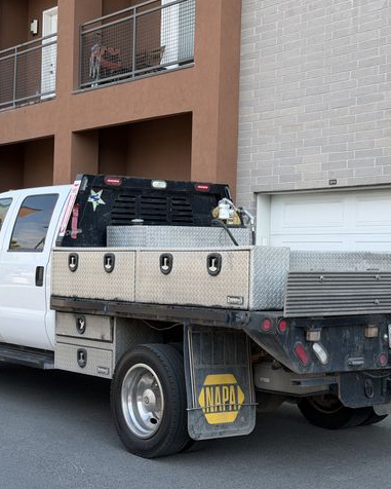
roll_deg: -1.8
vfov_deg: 30.0
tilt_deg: +1.8
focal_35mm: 63
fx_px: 911
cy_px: 244
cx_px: 192
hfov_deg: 24.2
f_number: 1.78
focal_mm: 6.76
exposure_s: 1/962
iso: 64
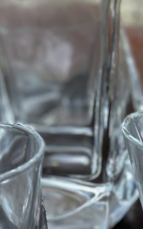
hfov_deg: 9.4
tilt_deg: -14.5
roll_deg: +2.6
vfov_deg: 14.9
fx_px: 868
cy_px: 43
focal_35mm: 139
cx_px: 84
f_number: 1.78
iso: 64
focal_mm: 6.86
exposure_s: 1/100
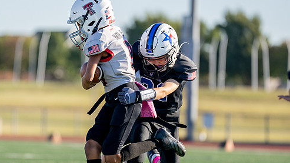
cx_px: 108
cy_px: 103
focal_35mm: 326
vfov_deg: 3.7
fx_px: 2506
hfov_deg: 6.6
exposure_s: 1/2000
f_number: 2.8
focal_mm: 200
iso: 160
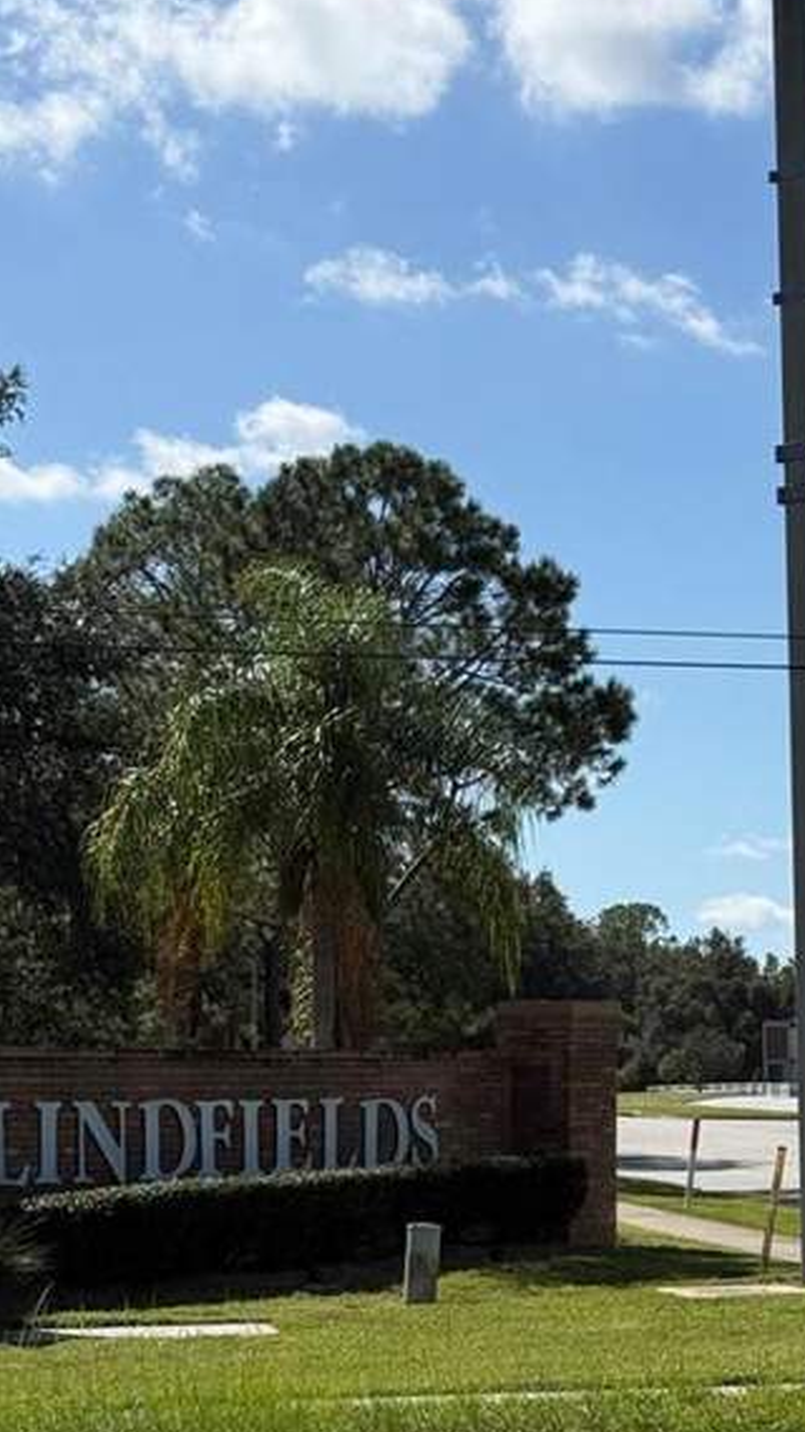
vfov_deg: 21.5
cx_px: 480
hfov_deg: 12.3
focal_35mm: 98
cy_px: 1180
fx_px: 3719
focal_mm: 6.76
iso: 80
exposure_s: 1/7143
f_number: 1.78
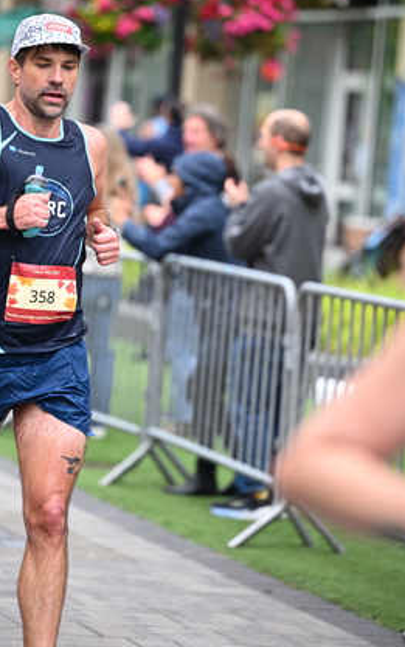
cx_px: 122
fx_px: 3440
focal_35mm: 195
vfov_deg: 10.7
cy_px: 254
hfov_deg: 6.7
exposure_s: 1/1600
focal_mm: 145
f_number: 2.8
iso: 1250
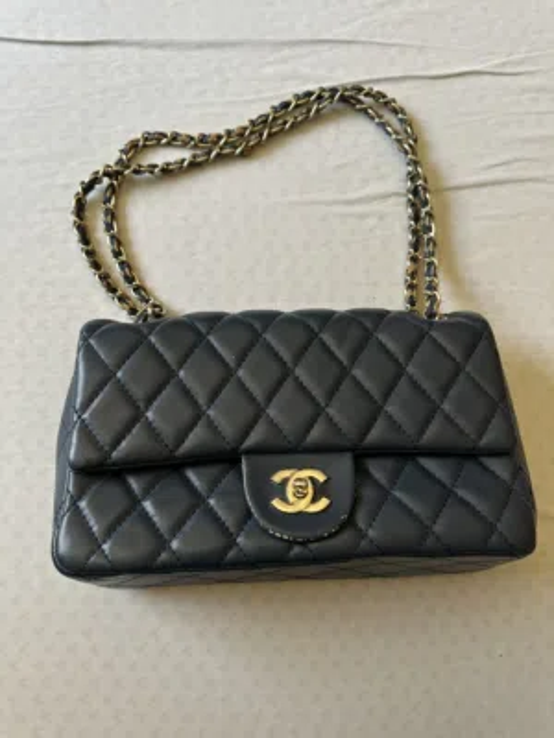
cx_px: 277
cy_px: 369
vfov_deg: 71.6
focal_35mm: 24
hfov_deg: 56.8
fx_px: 512
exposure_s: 1/60
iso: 500
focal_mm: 6.86
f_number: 1.78
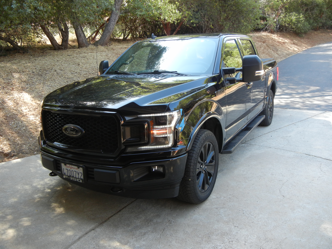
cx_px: 166
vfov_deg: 46.8
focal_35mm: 30
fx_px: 288
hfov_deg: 60.0
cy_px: 124
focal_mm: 5.4
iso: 160
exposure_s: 1/70.2
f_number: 3.5
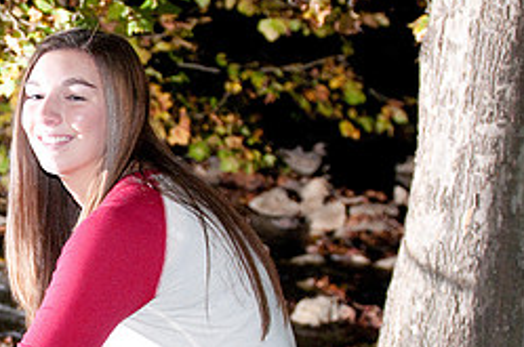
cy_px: 258
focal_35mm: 84
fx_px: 1220
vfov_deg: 16.1
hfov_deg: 23.0
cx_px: -36
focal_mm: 24
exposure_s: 1/60
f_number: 2.8
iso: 1000
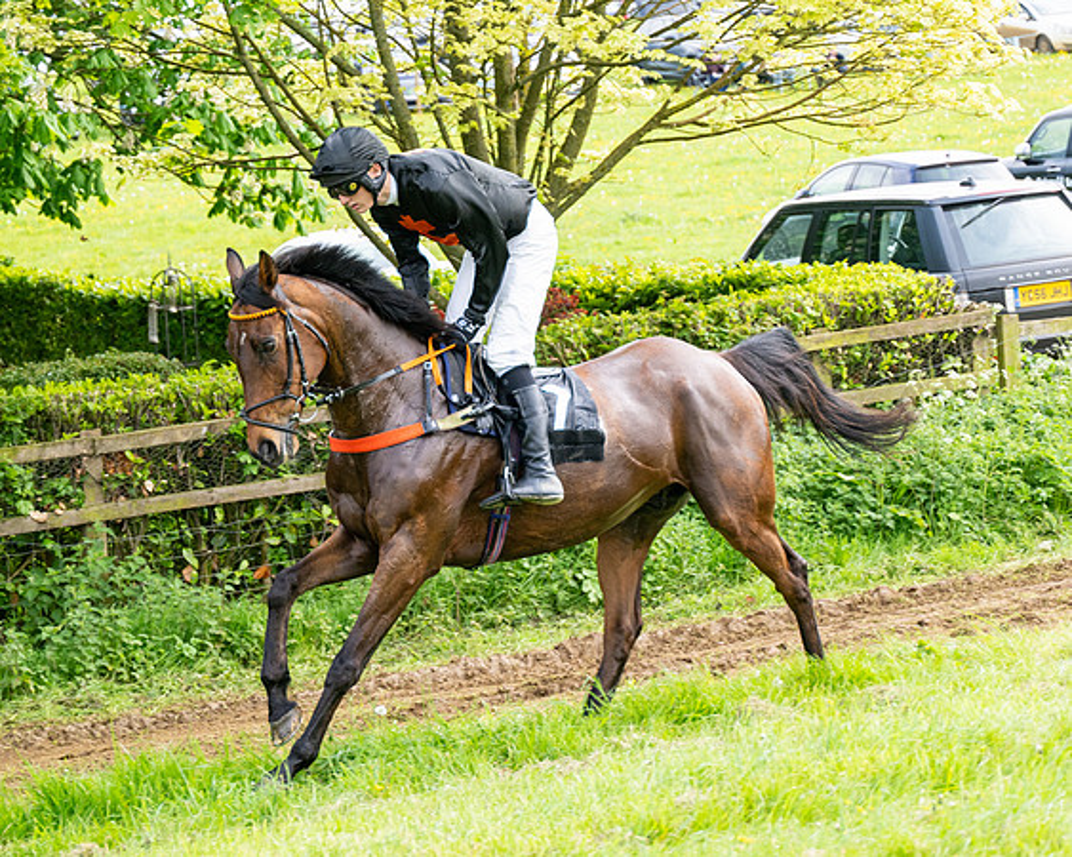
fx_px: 4267
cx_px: 784
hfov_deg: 14.3
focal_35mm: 135
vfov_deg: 11.5
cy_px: 429
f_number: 4
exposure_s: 1/1250
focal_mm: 98
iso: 400
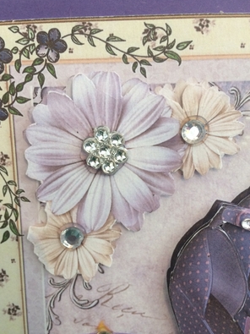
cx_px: 115
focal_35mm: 33
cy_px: 184
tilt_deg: -12.1
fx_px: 318
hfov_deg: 42.9
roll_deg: +2.3
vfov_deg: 55.3
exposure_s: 1/33
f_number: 2.2
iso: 80
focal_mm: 4.15
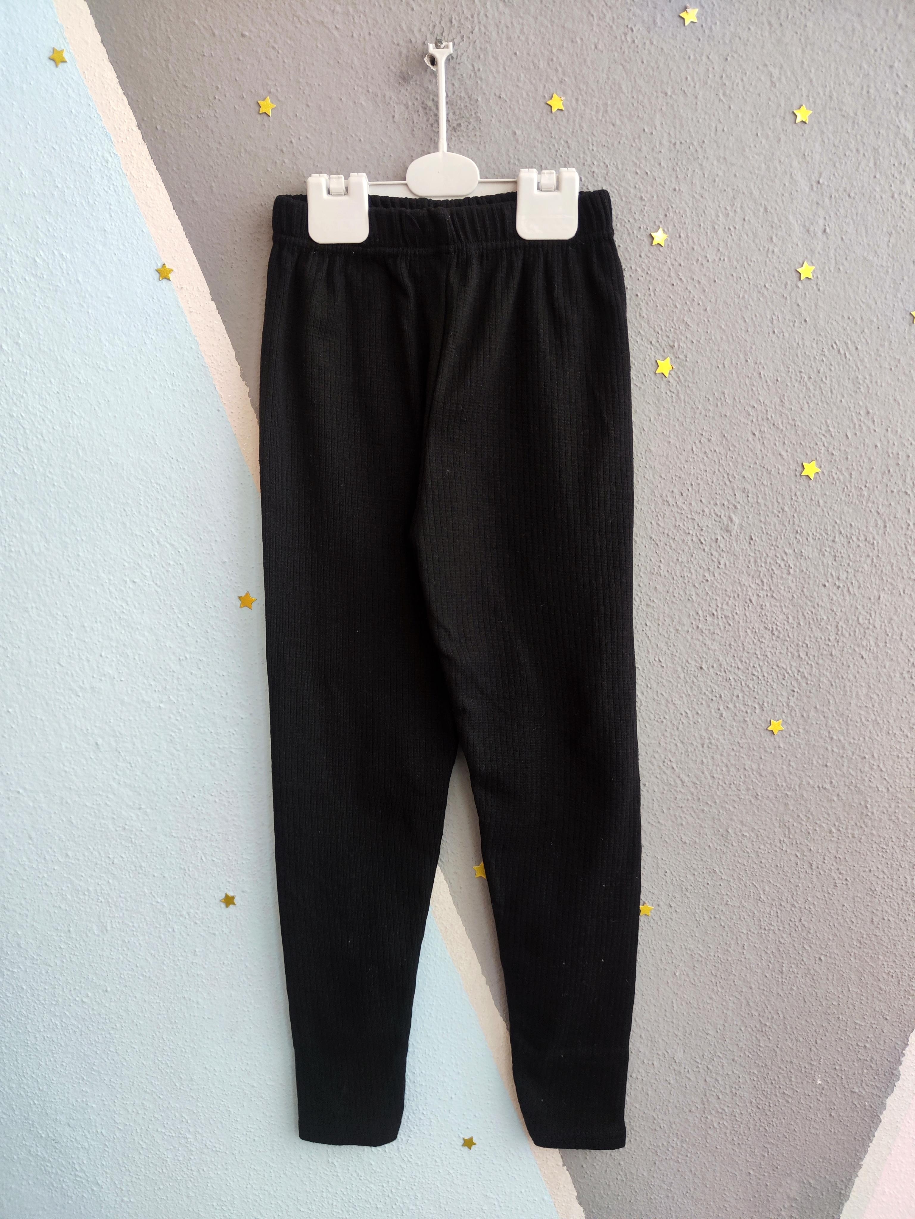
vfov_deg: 71.6
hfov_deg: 56.8
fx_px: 846
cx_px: 458
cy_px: 610
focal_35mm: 24
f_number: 1.88
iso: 423
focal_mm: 5.59
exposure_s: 1/50
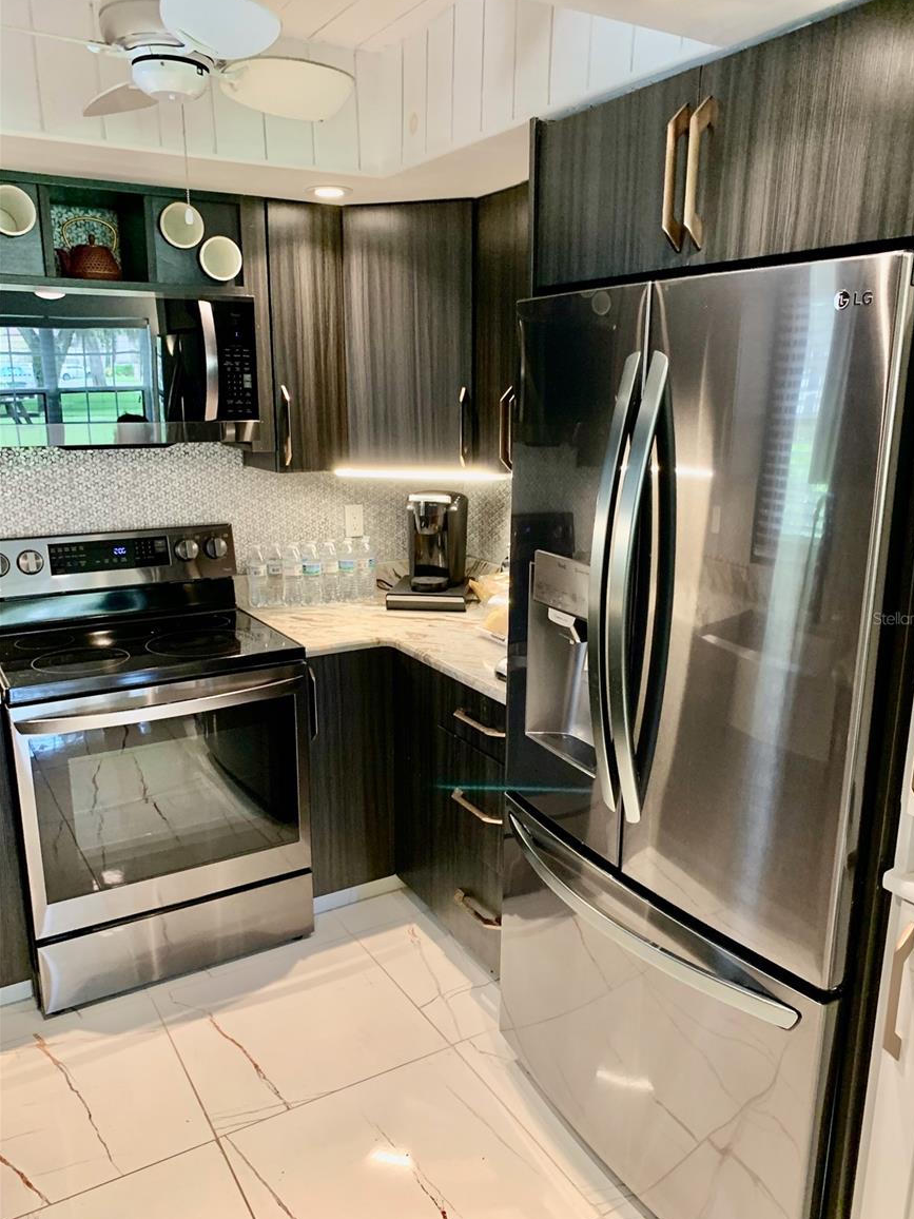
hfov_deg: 51.3
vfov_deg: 65.3
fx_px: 951
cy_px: 618
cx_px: 473
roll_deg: +0.0
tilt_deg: -12.0
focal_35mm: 27
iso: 320
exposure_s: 1/60
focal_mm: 4.25
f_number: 1.8
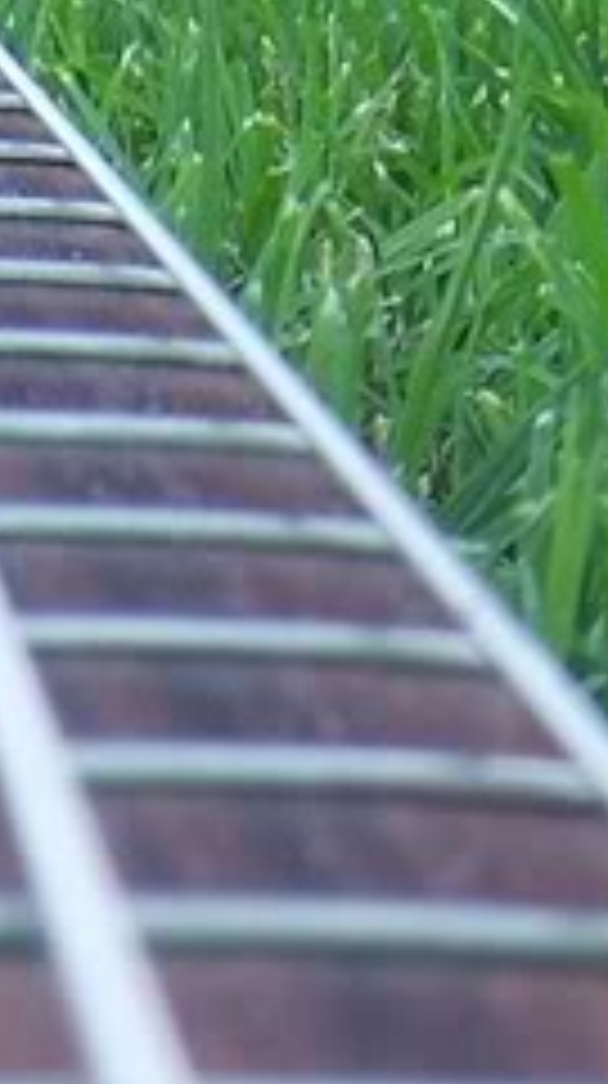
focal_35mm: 153
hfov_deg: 7.8
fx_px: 4399
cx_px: -189
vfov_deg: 13.0
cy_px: 1790
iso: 100
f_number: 3.4
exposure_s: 1/60
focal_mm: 5.5
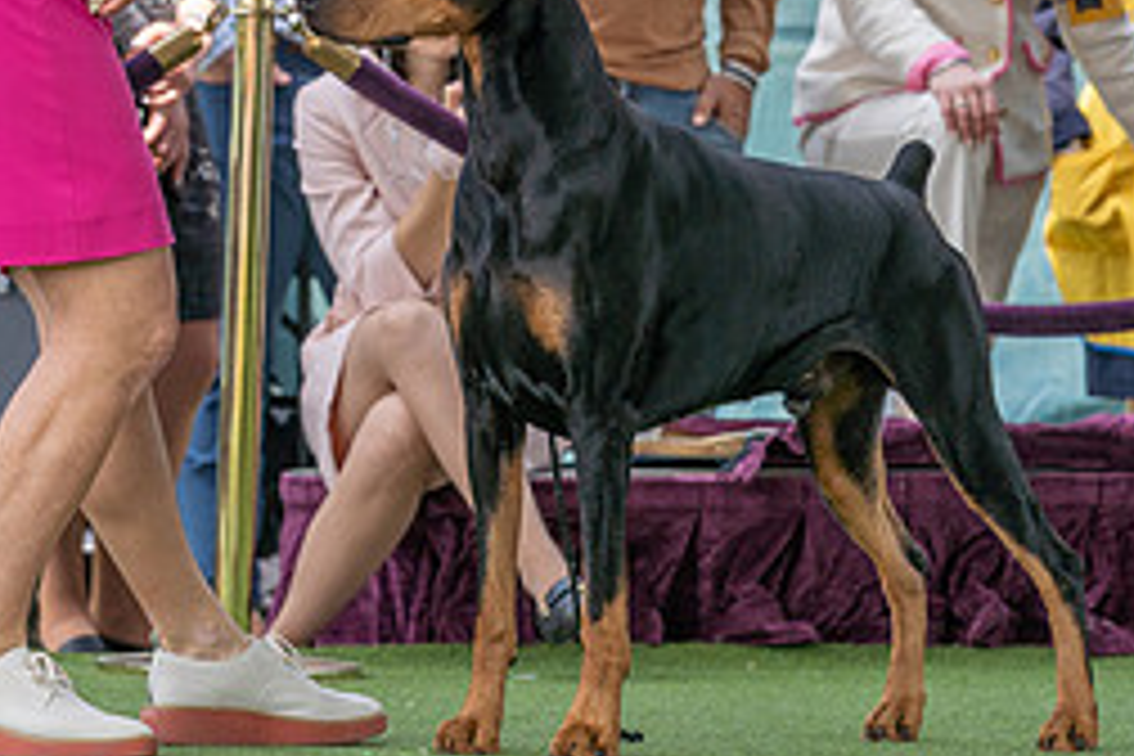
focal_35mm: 304
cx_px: 472
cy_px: -29
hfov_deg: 6.8
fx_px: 9575
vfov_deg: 4.5
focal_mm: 129
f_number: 4.5
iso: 400
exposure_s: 1/800
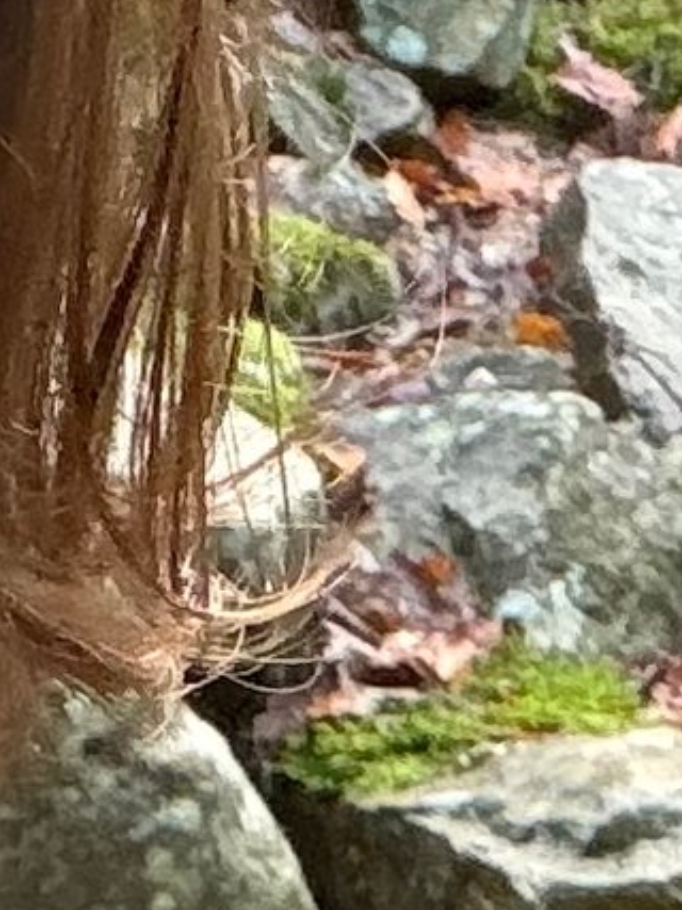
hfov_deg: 6.9
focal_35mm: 211
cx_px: -301
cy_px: 1392
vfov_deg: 9.1
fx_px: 5546
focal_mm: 2.71
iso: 320
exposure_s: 1/60
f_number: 1.9
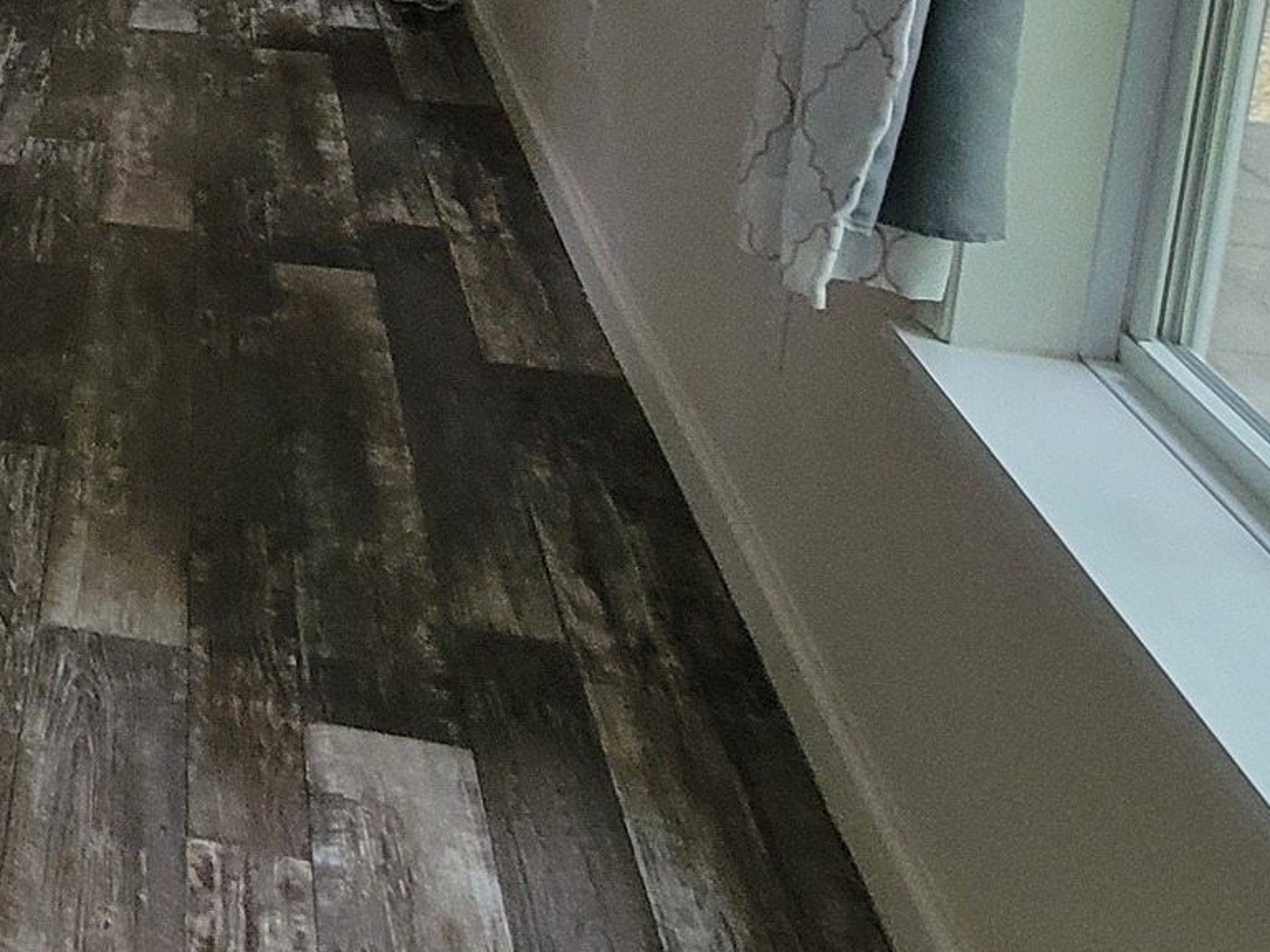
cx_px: -572
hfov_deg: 27.3
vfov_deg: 25.9
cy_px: -104
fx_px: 1908
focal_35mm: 52
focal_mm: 2.2
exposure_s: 1/40
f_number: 2.2
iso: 400
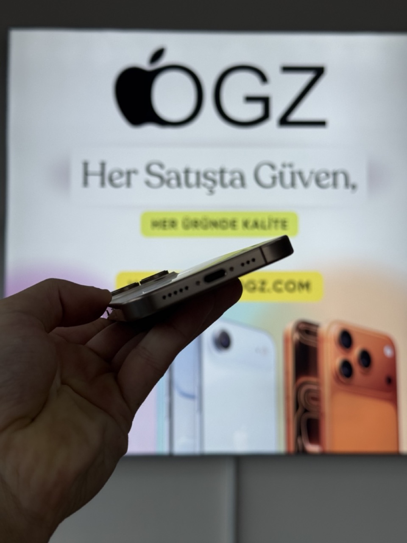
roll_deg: +0.7
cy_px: 272
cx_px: 204
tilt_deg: +5.3
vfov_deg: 39.7
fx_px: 752
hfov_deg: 30.3
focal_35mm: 48
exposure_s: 1/1575
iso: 64
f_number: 1.78
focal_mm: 6.76
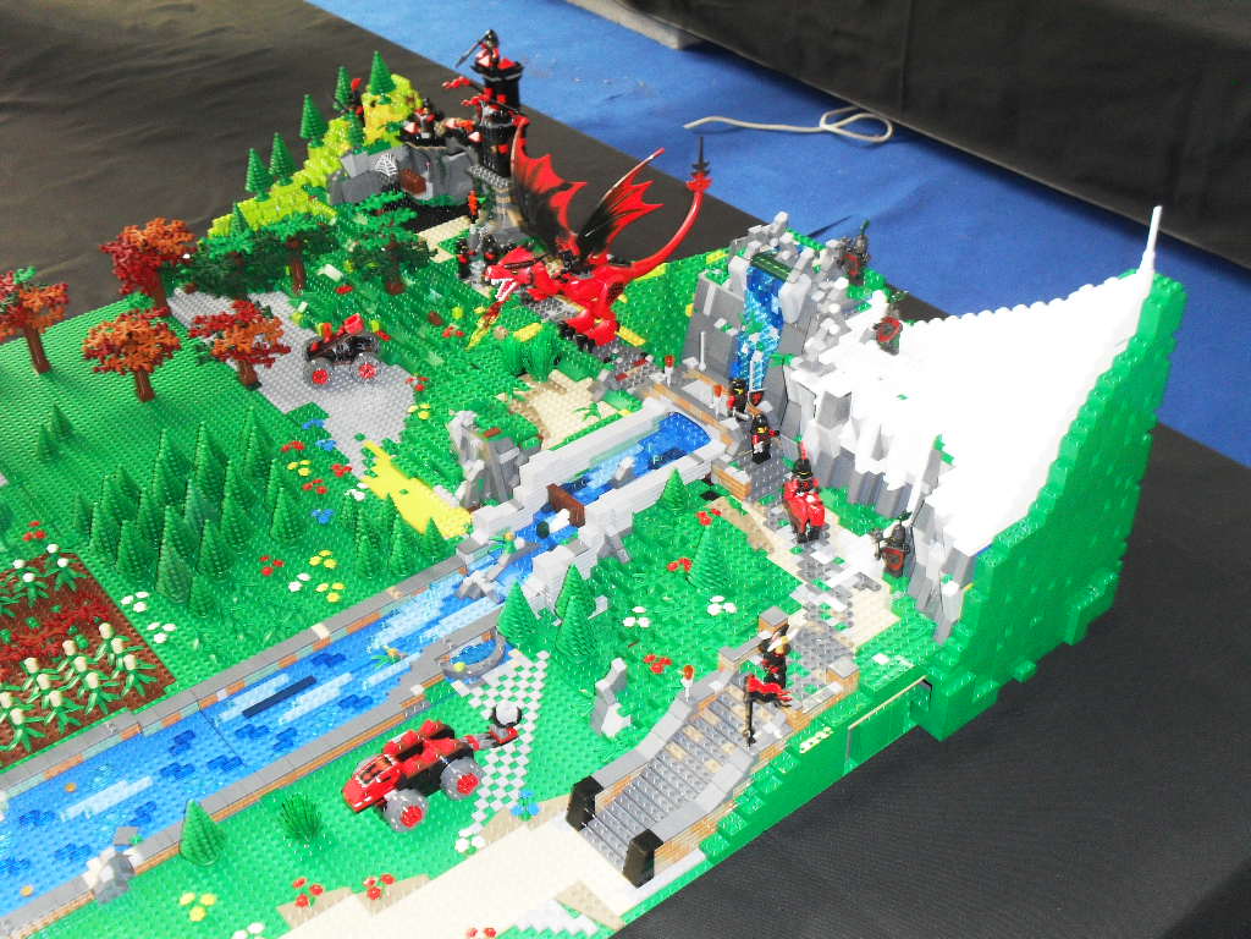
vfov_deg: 34.3
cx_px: 626
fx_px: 1518
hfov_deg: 44.8
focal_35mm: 42
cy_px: 470
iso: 200
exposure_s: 1/45
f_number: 3.6
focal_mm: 7.5
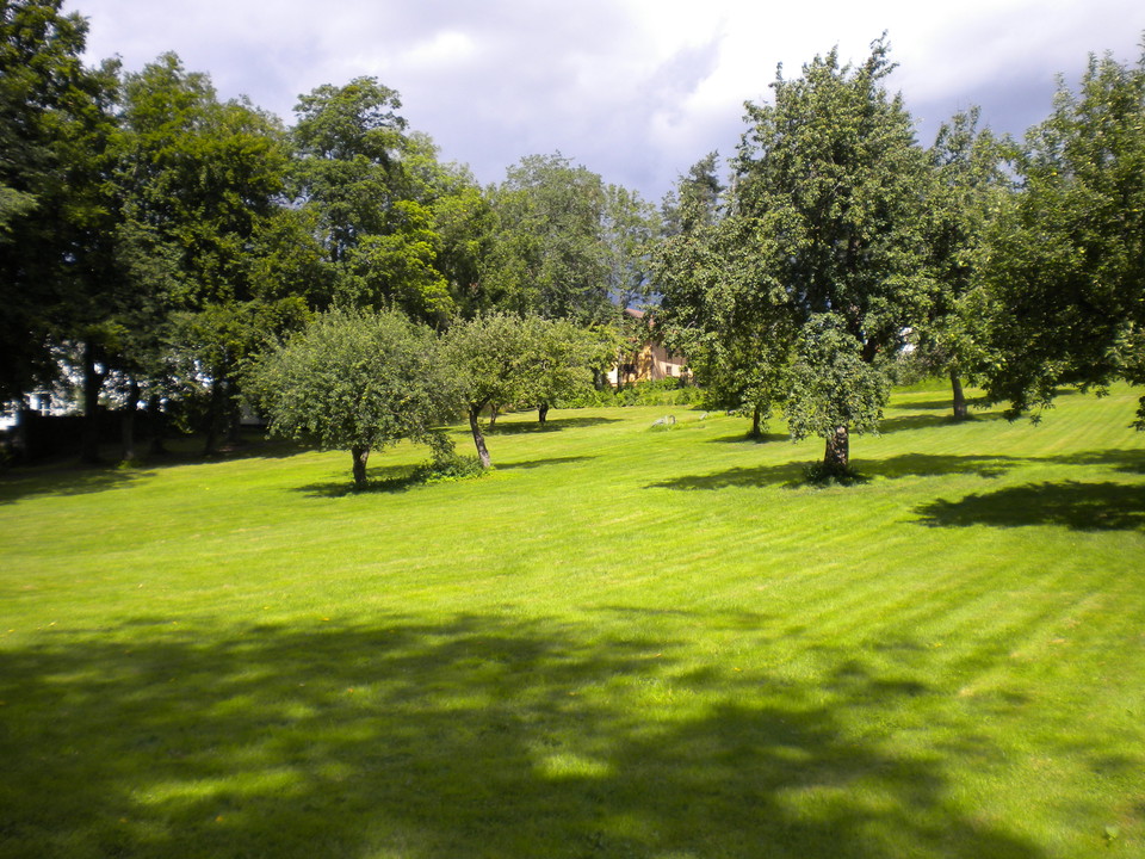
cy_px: 430
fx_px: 1158
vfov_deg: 40.7
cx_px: 572
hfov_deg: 52.6
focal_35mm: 35
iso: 80
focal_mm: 6.3
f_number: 4.6
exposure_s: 1/398
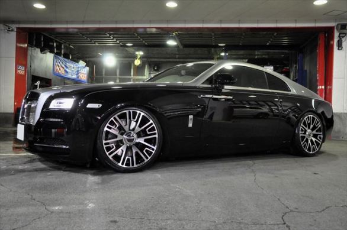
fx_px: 347
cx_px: 174
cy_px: 115
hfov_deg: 53.2
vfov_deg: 36.8
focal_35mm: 36
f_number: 5.6
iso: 3200
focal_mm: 24
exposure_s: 1/60
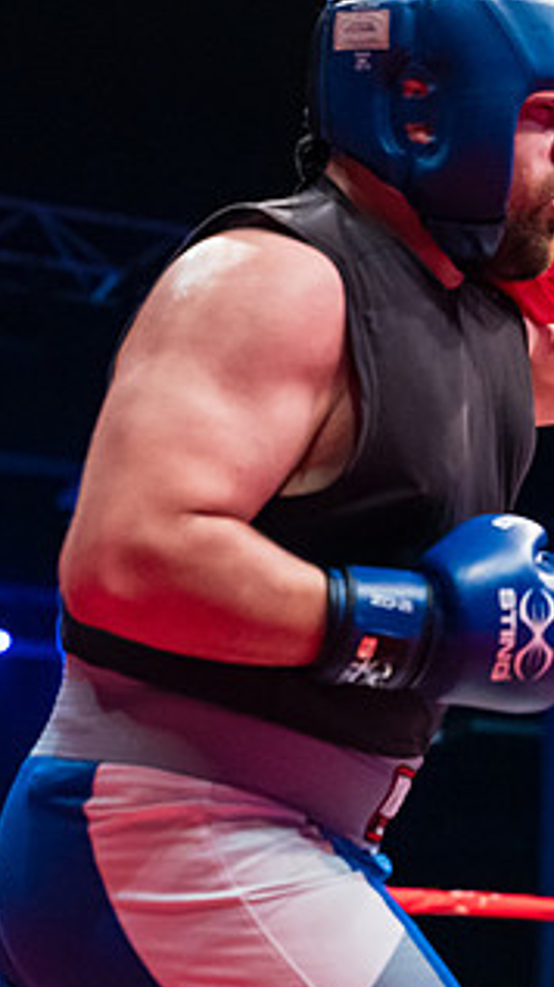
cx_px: 840
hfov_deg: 10.7
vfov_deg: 19.6
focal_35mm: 109
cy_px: 325
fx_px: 2850
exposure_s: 1/1000
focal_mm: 50
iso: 4000
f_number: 2.8
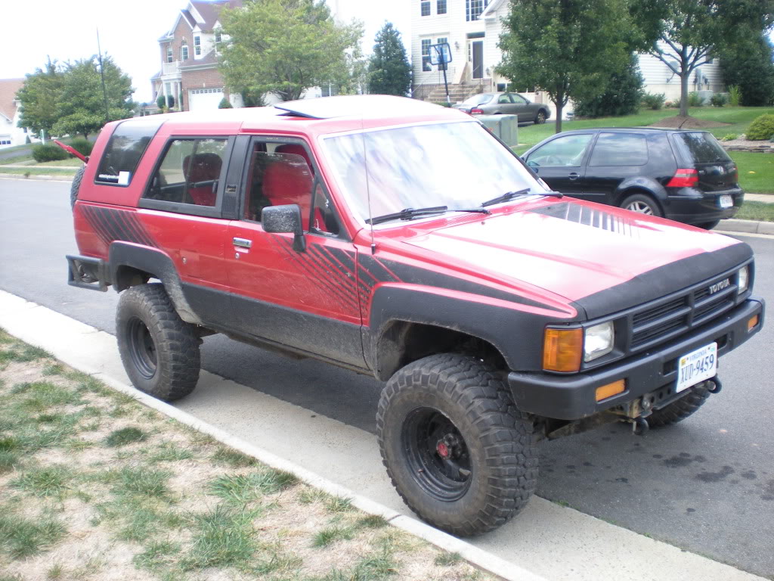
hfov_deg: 49.0
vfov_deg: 37.7
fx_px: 850
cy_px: 290
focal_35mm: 38
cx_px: 387
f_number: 3.1
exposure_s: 1/162
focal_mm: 6.3
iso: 133
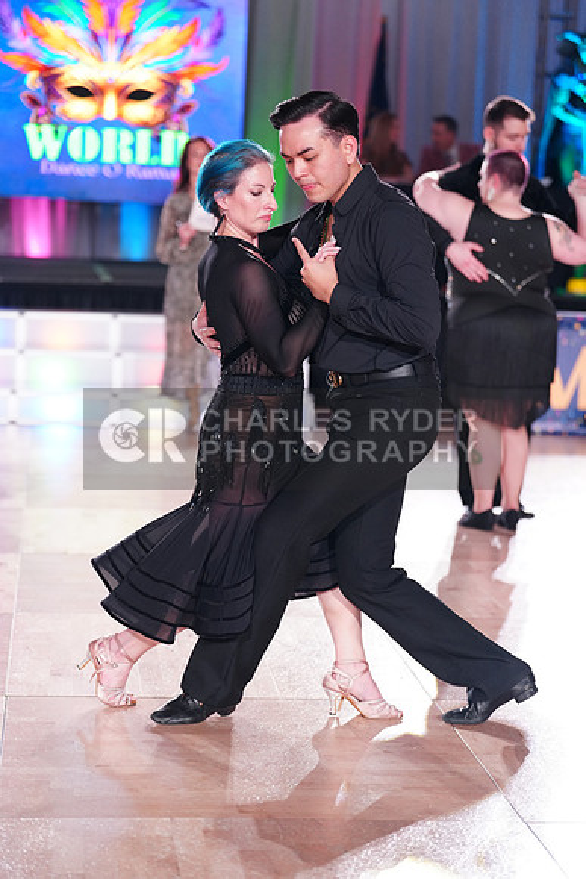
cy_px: 440
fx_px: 2098
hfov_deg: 15.9
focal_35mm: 86
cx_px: 293
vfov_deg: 23.6
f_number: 2.8
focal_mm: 86
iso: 2000
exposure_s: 1/500
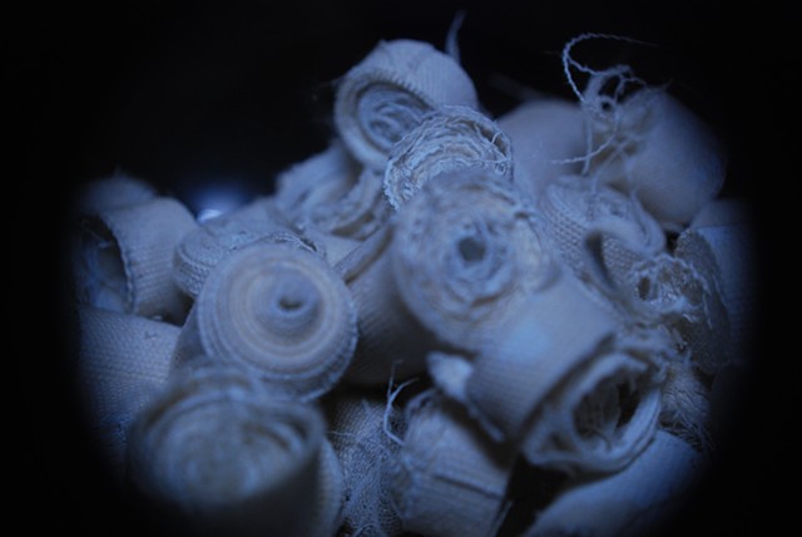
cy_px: 268
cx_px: 401
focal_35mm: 42
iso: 400
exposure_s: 1/250
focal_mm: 28
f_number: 5.6
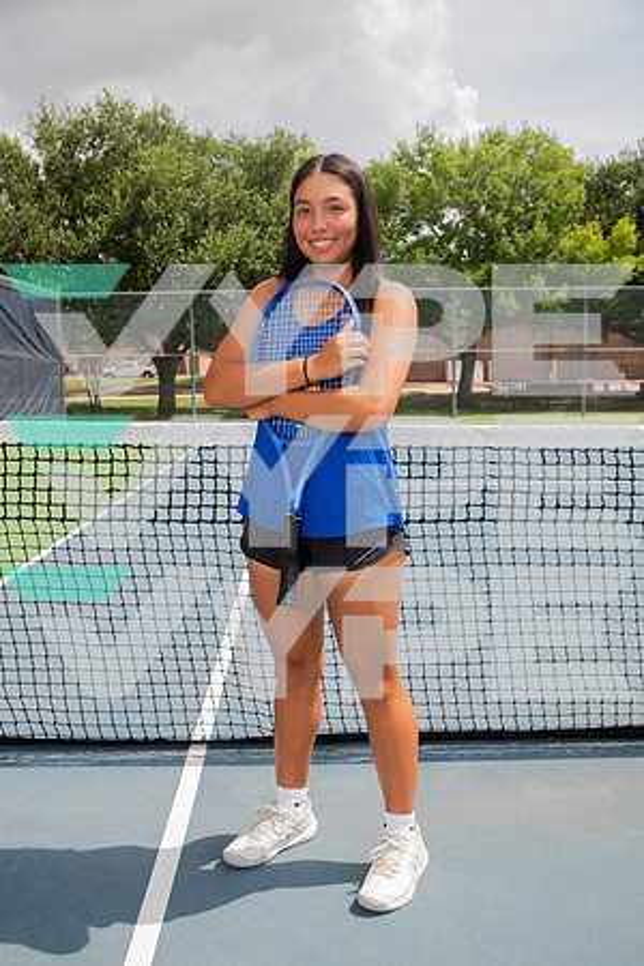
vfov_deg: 54.4
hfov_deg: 37.9
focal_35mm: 35
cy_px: 483
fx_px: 939
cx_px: 322
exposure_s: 1/320
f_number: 7.1
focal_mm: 35
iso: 100
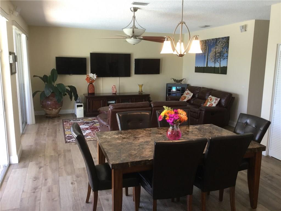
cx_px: 140
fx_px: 252
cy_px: 106
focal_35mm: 31
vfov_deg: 45.4
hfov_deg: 58.4
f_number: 2.4
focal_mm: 3.3
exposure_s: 1/30
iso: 64
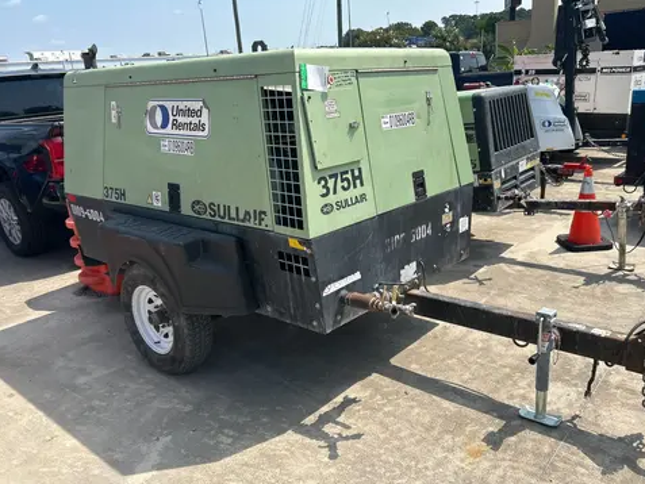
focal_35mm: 30
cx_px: 356
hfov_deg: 59.8
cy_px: 245
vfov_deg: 46.8
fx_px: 559
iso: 50
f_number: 1.5
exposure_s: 1/4115
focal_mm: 5.7
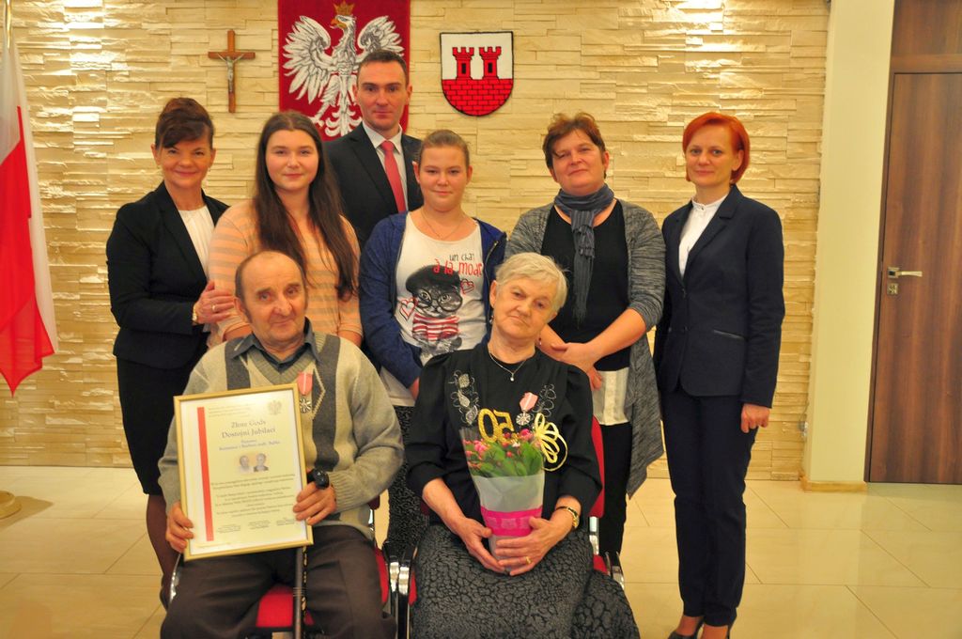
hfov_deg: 57.3
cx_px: 481
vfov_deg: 39.9
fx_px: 881
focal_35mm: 33
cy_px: 320
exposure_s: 1/13
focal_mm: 22
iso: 800
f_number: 4
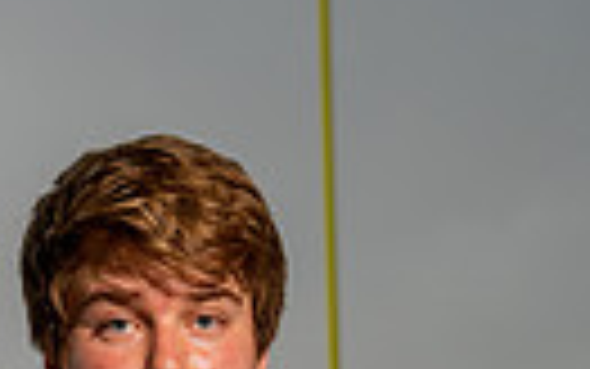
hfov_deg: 13.8
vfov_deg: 7.8
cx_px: 135
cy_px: 994
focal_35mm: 151
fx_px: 2429
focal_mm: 43
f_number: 4.5
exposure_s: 1/1600
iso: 1000
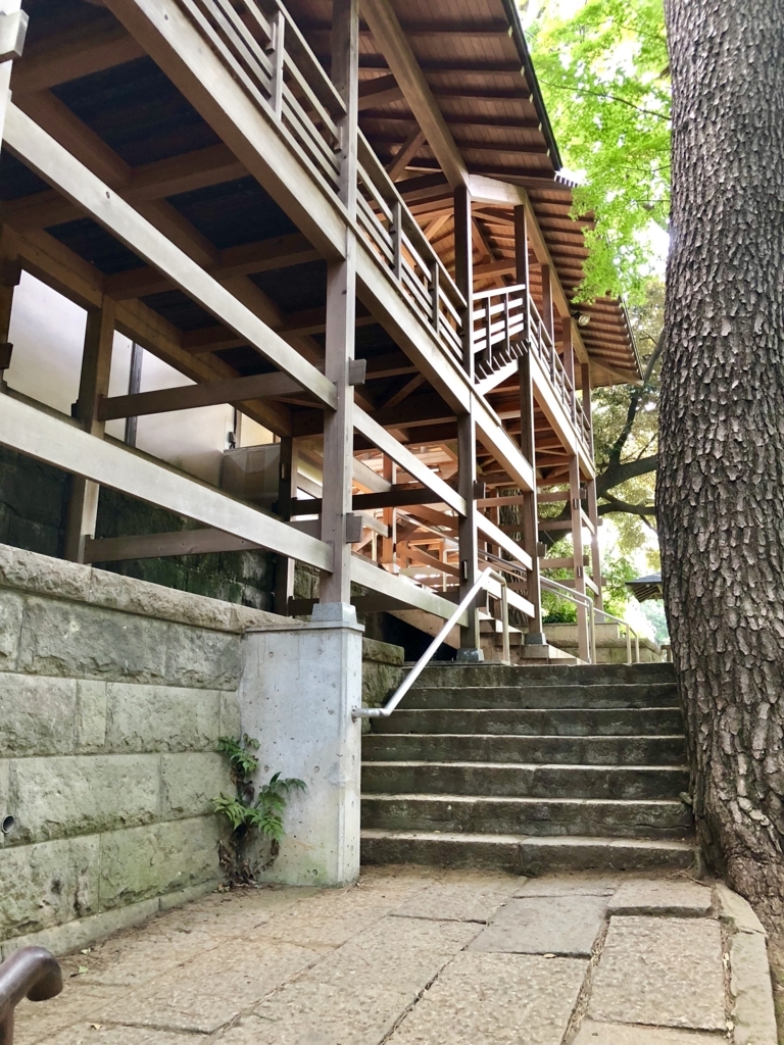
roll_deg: +0.2
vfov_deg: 63.4
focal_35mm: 28
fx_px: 846
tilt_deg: +15.2
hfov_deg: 49.7
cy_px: 522
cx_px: 392
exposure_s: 1/15
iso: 64
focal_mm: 4
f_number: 1.8
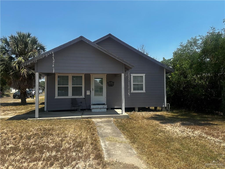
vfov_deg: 56.8
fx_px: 156
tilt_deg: +1.5
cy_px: 84
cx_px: 112
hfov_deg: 71.6
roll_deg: +0.7
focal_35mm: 24
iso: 80
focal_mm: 6.86
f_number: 1.78
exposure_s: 1/4016
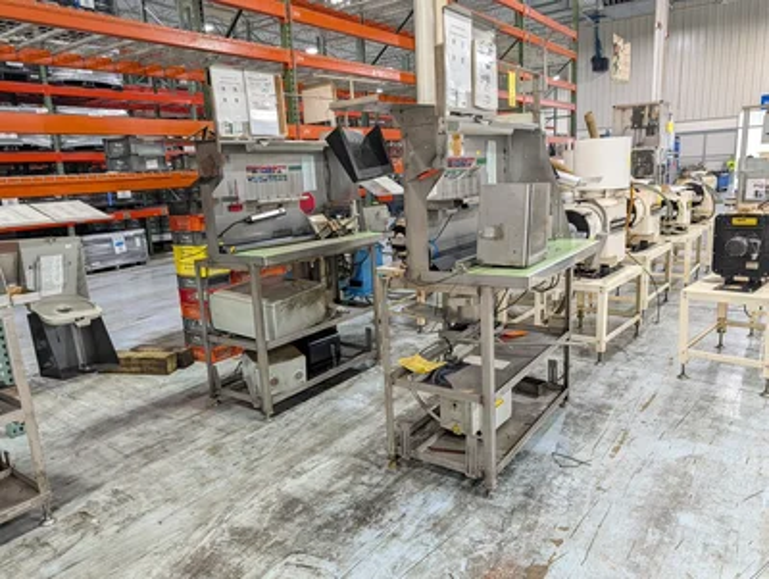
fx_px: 534
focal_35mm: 24
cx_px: 384
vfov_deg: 56.9
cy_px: 290
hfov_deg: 71.5
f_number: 1.68
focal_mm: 6.9
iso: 250
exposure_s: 1/111
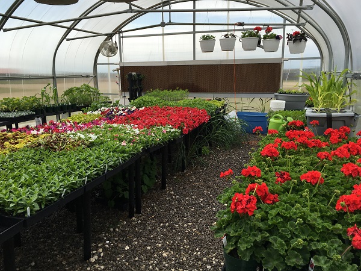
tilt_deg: -10.9
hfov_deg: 61.7
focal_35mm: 29
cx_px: 180
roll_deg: +1.1
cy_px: 136
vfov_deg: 48.2
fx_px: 302
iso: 25
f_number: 2.2
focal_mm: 4.15
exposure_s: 1/1202
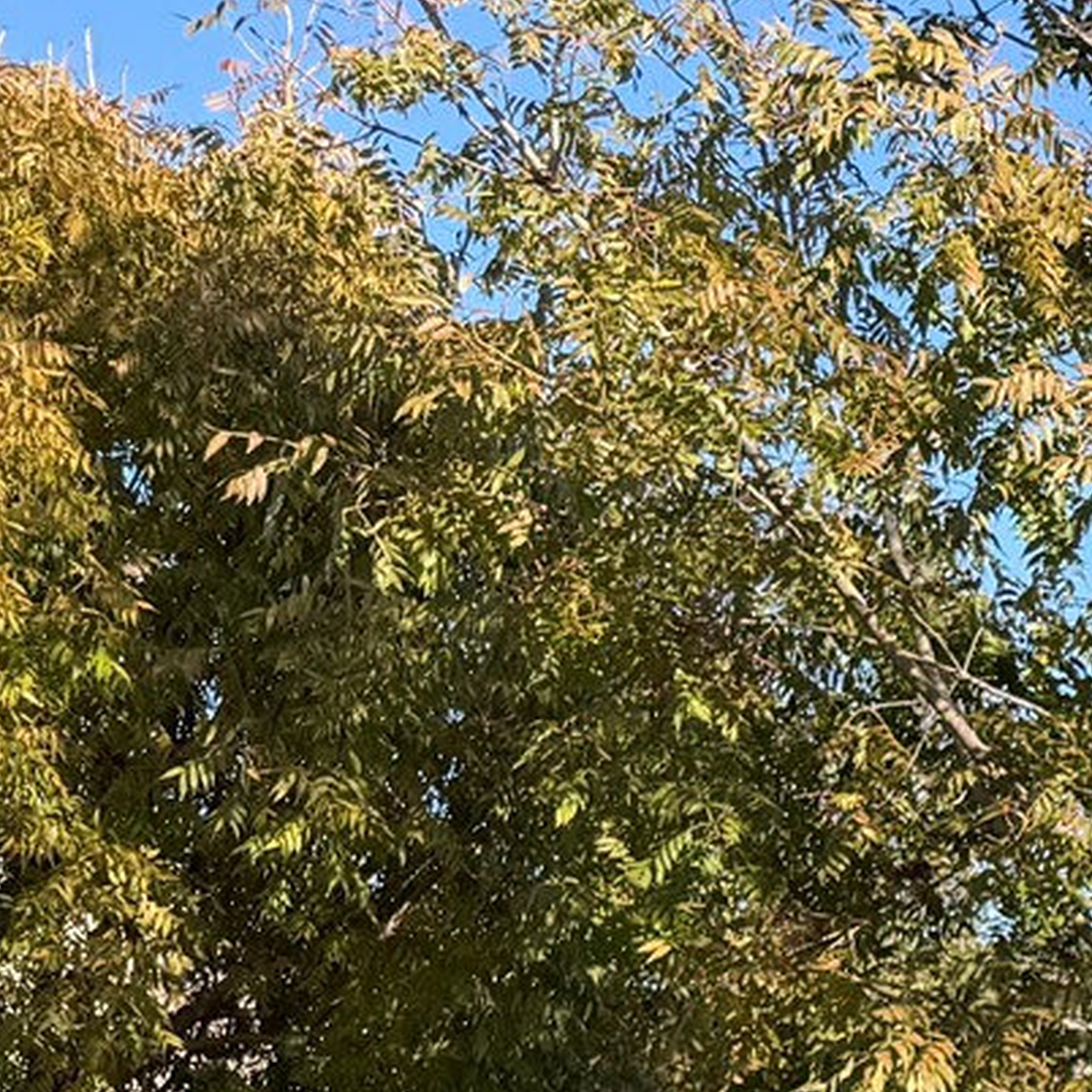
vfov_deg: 15.6
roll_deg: -1.1
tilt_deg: +3.1
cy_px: 1271
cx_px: 2678
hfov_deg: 12.4
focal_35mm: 108
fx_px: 3855
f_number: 1.78
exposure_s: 1/1618
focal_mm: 6.76
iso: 80
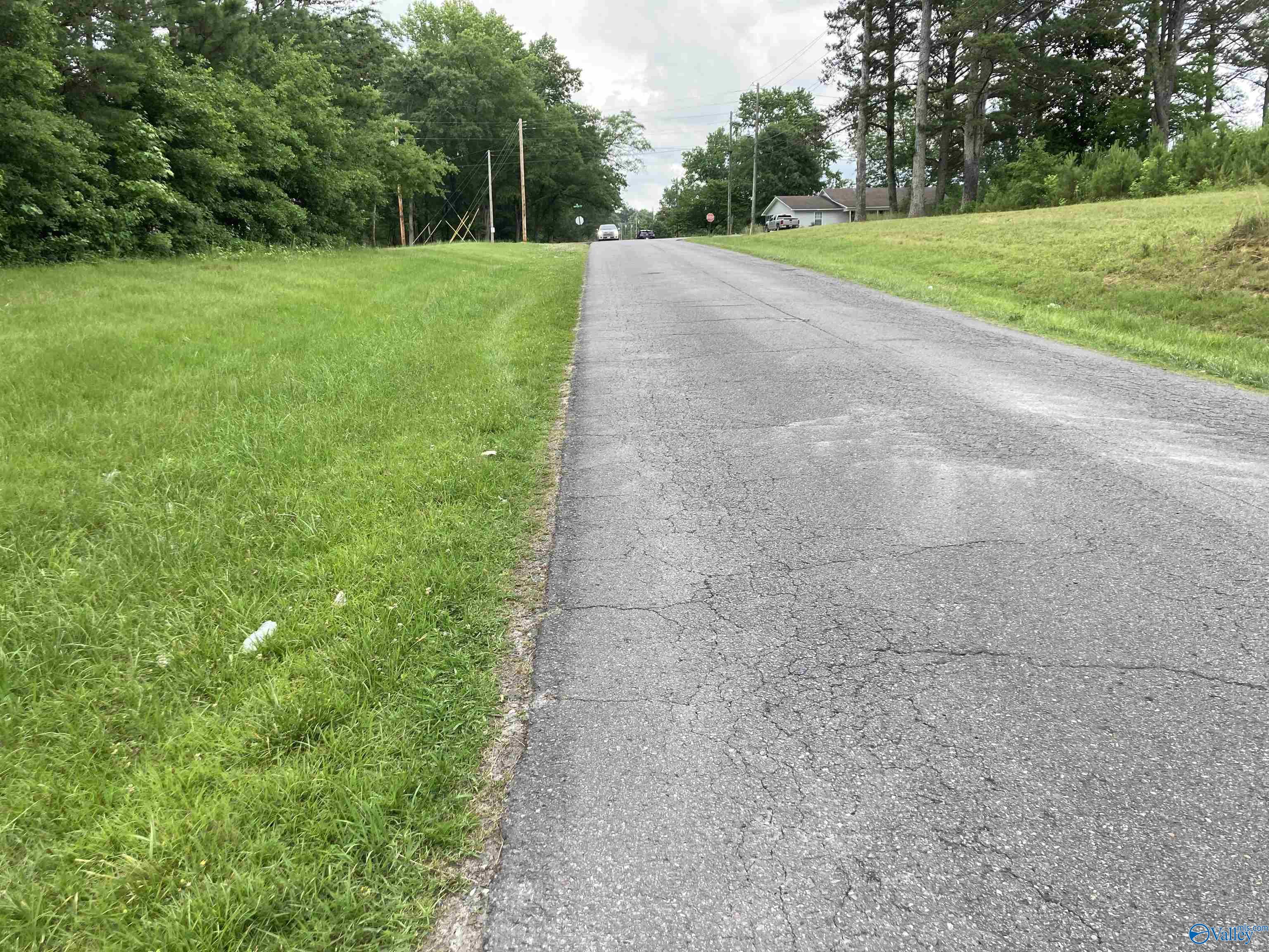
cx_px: 634
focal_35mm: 28
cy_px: 476
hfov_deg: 63.4
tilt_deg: -12.5
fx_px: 1026
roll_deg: +1.0
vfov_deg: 49.7
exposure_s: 1/232
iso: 20
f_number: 1.8
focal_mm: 3.99
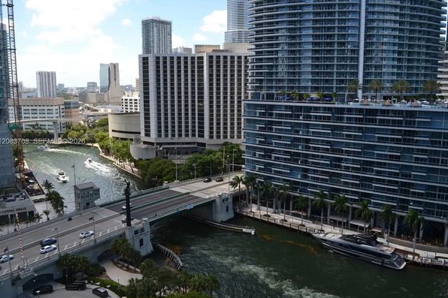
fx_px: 361
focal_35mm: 29
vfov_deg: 44.9
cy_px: 142
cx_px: 232
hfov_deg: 63.7
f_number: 6.3
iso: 100
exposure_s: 1/200
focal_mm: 18
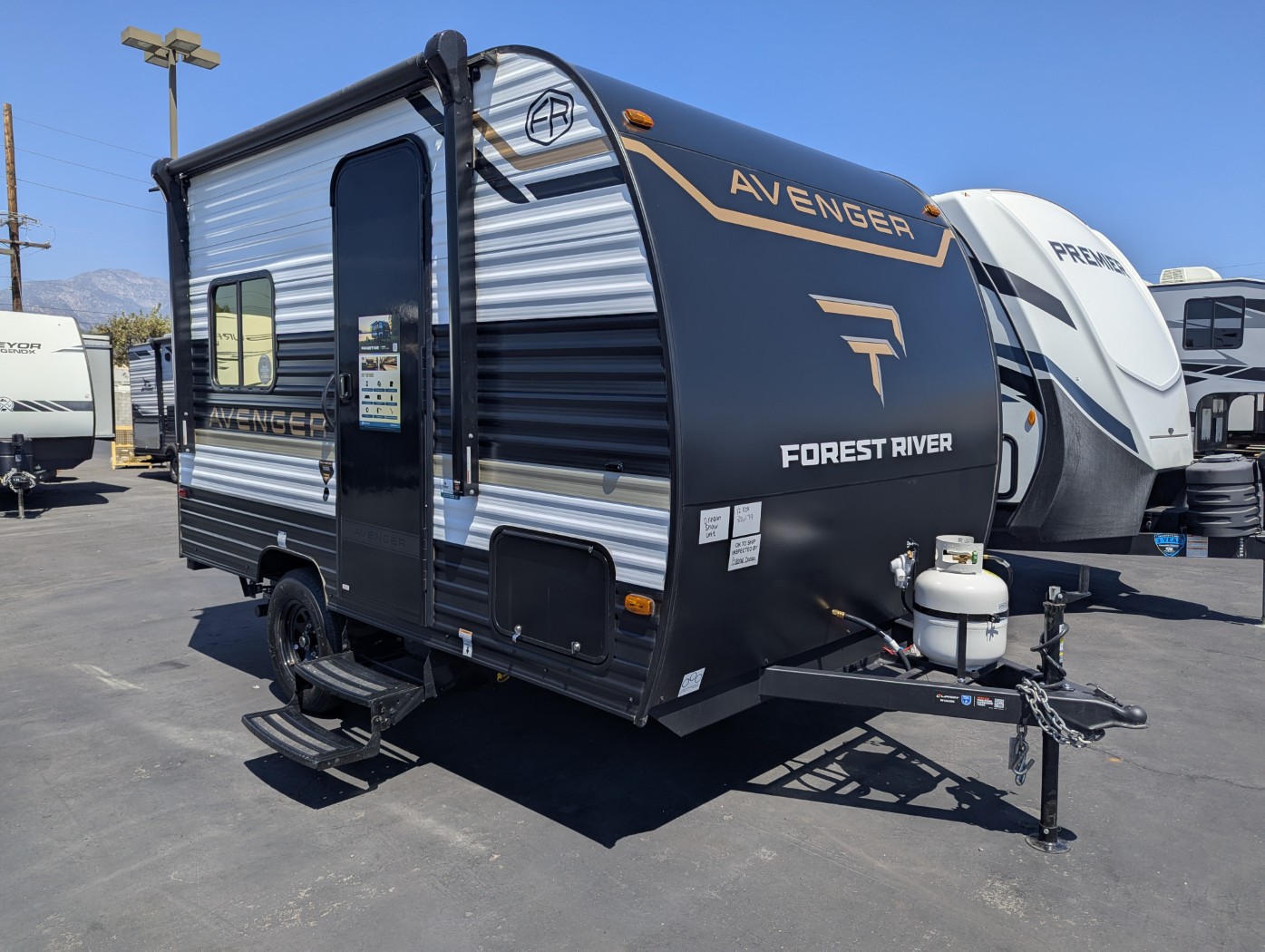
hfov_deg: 71.5
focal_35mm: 24
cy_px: 476
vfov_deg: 56.9
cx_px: 632
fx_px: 878
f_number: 1.85
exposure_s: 1/3534
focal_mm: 6.81
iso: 47
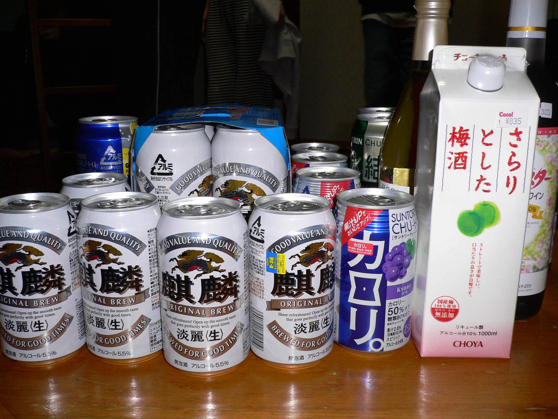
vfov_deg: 40.7
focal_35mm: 35
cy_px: 210
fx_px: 564
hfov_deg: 52.6
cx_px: 279
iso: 100
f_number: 2.8
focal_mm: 5.8
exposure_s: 1/60
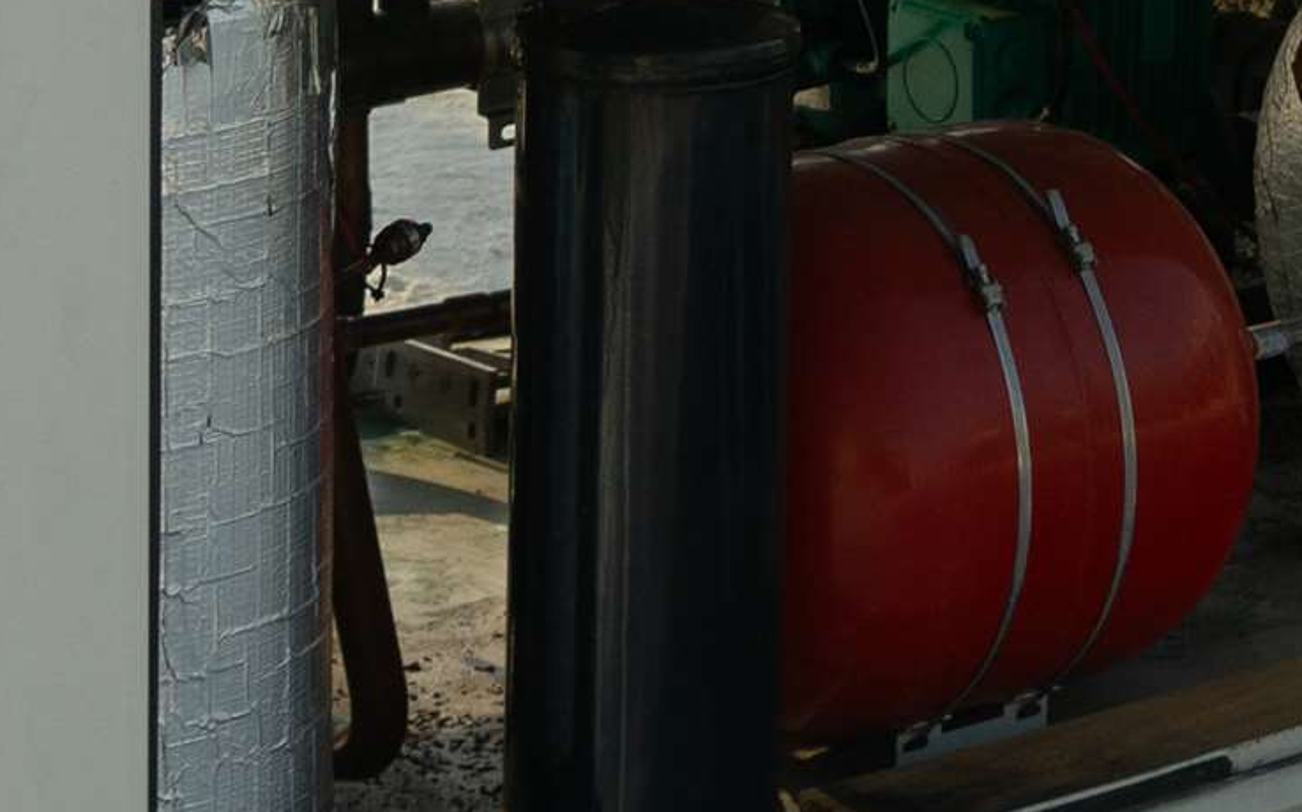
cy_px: -734
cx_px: 1311
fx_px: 5924
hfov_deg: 12.4
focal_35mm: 167
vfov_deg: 7.6
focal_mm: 29
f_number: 4.5
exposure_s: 1/500
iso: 200
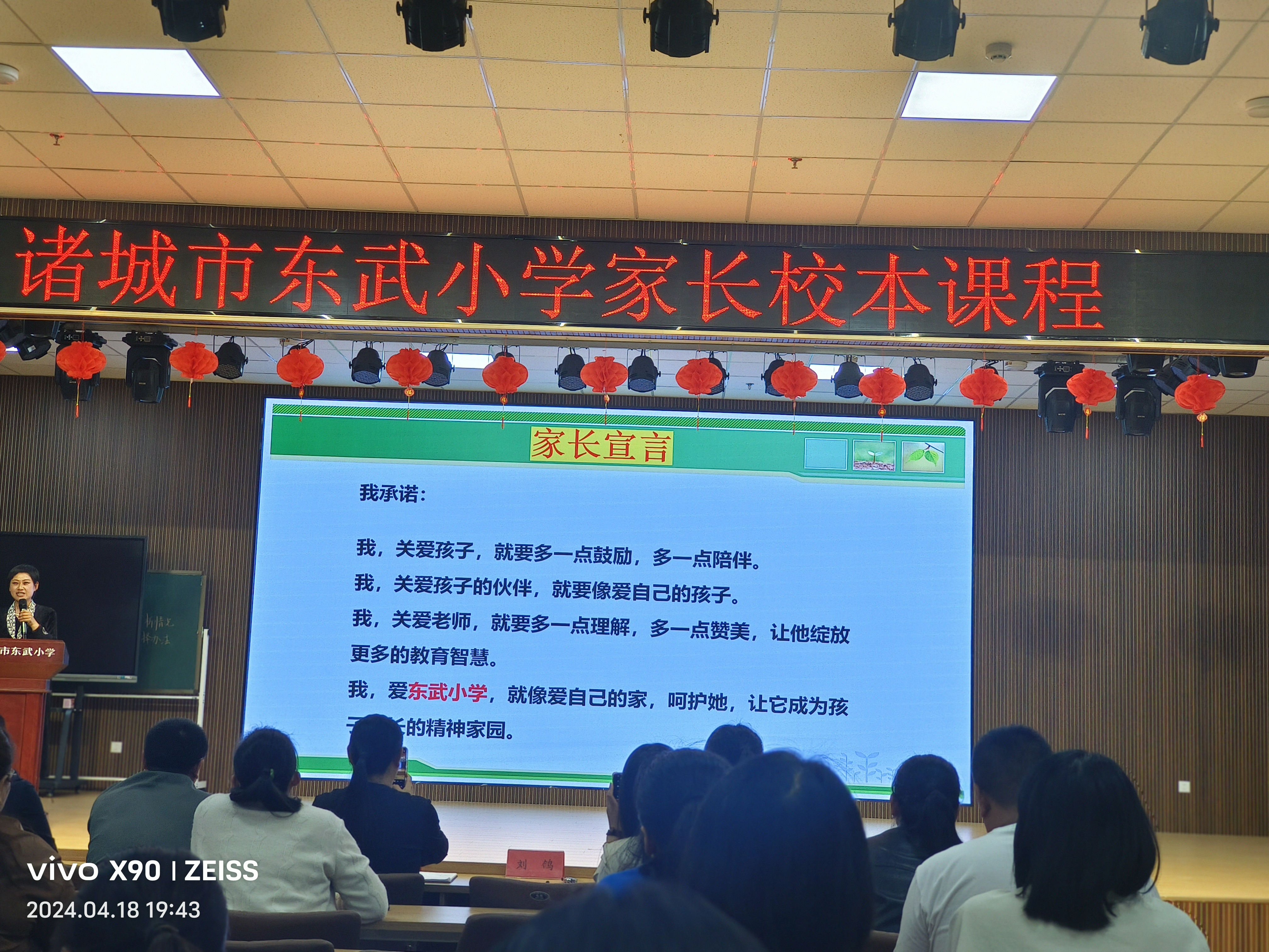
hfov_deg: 38.9
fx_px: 1796
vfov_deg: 29.7
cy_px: 476
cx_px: 634
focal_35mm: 49
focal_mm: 6.7
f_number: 2
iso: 50
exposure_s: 1/143
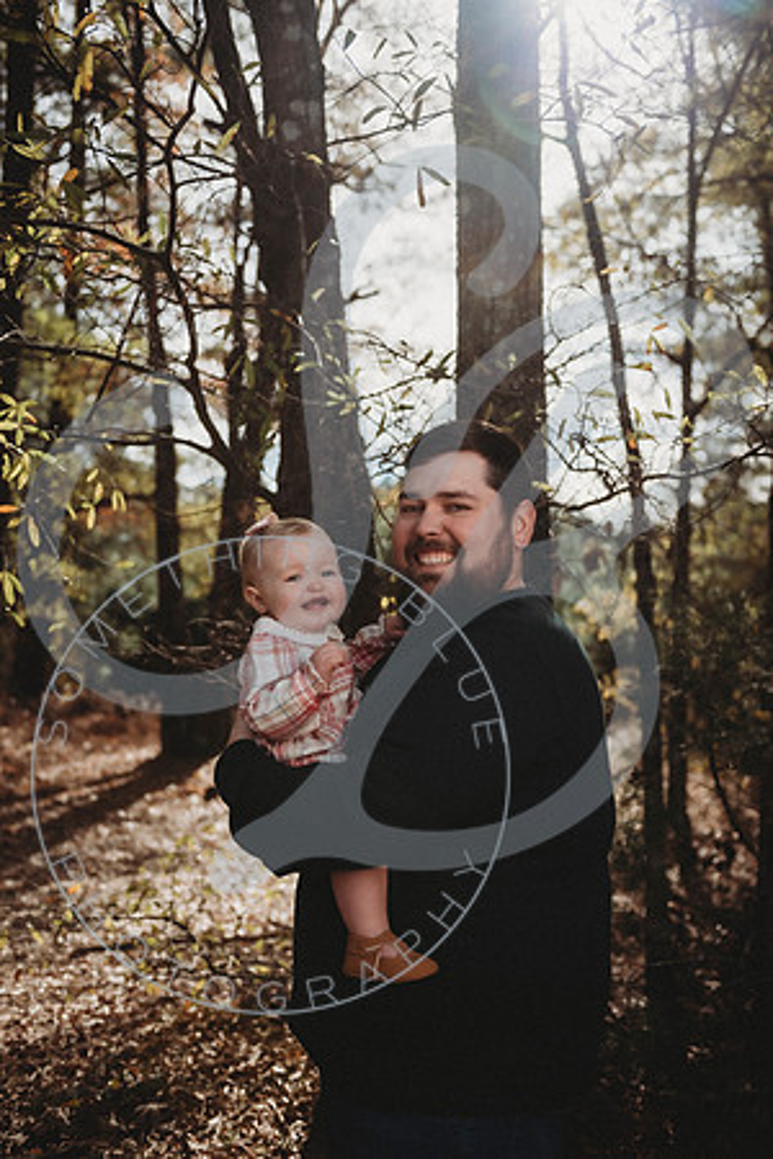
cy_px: 580
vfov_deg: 50.7
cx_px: 386
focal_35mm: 38
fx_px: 1224
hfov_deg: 35.1
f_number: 2.8
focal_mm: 38
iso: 100
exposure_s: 1/1250
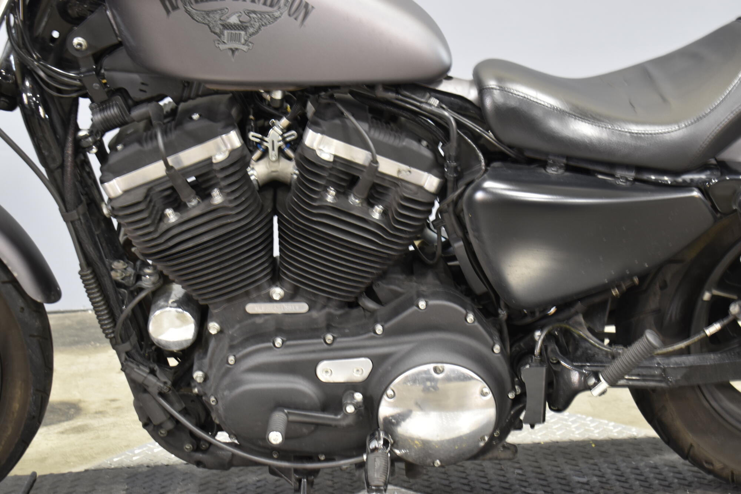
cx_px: 370
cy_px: 247
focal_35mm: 69
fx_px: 1420
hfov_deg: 29.2
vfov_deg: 19.7
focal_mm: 46
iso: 400
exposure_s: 1/3
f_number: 5.3
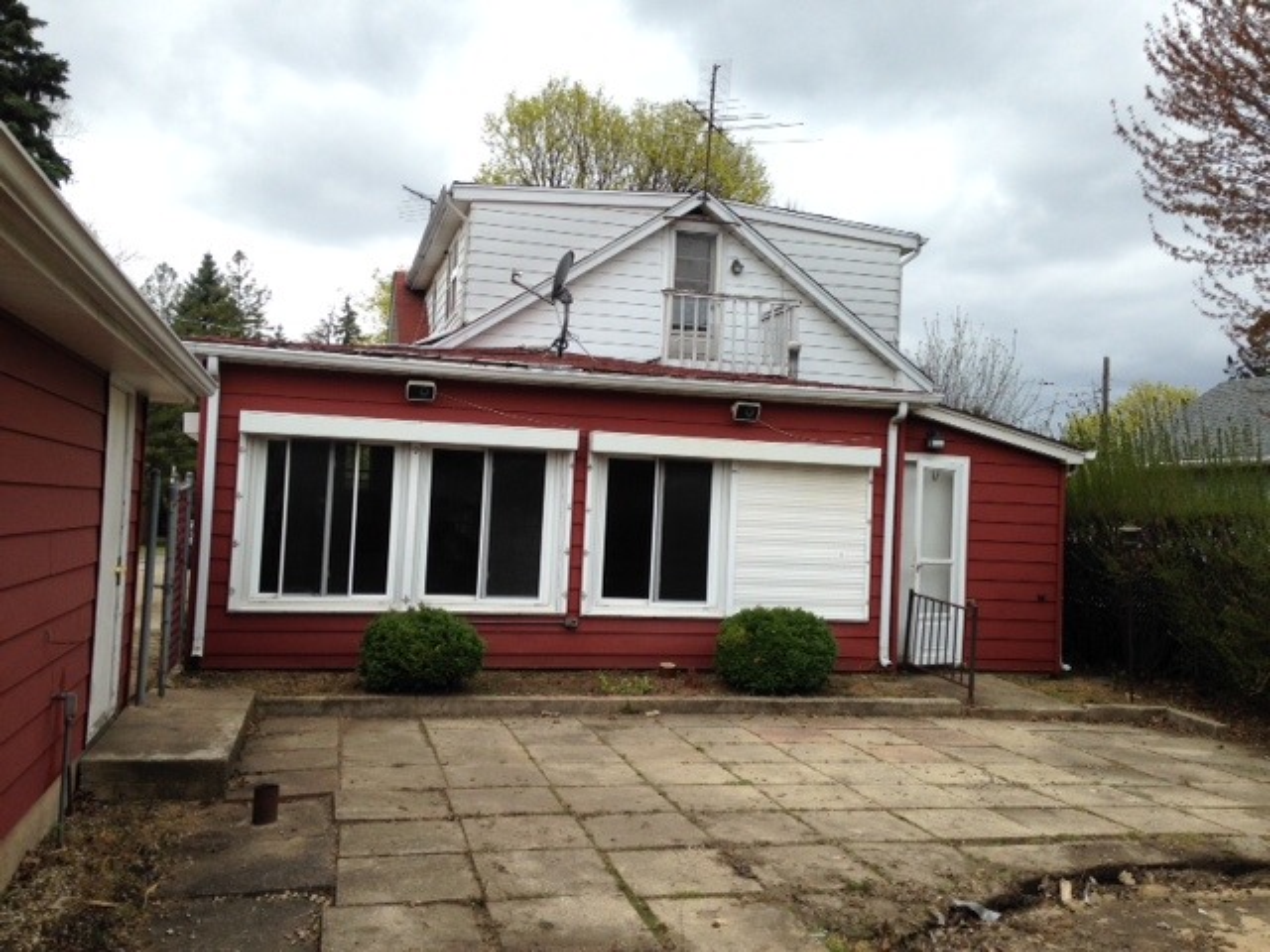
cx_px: 635
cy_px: 476
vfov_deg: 42.9
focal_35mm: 33
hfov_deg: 55.4
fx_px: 1211
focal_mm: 4.12
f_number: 2.4
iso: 50
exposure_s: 1/874
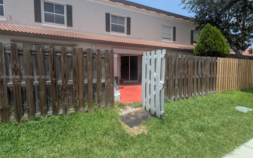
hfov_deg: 94.4
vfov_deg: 68.0
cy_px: 77
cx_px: 127
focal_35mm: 17
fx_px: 117
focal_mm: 2.35
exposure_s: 1/1603
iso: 42
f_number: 2.2
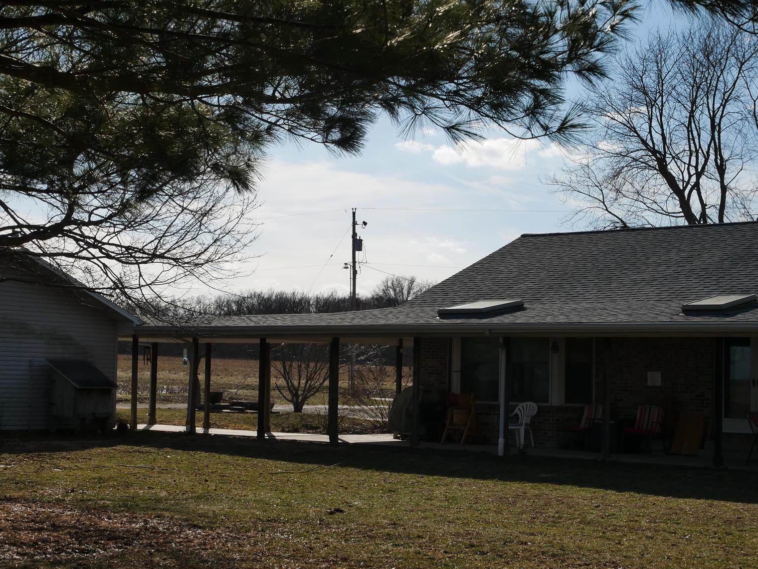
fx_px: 1336
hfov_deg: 31.7
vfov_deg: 24.0
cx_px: 361
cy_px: 282
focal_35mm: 61
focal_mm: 29
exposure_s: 1/640
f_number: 11
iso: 200
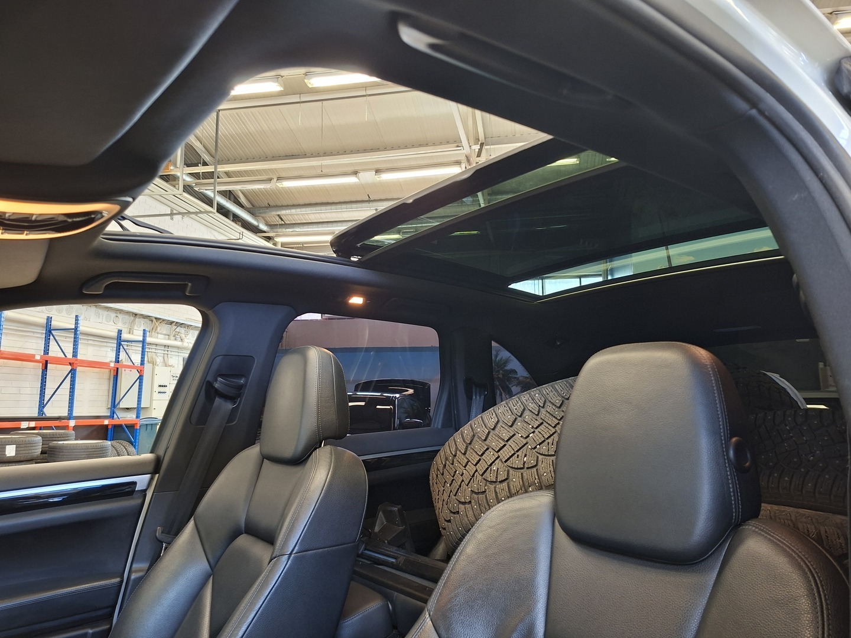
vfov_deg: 58.9
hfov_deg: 73.9
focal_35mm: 23
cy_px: 319
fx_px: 565
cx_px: 426
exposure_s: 1/33
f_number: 1.8
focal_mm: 5.54
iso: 320
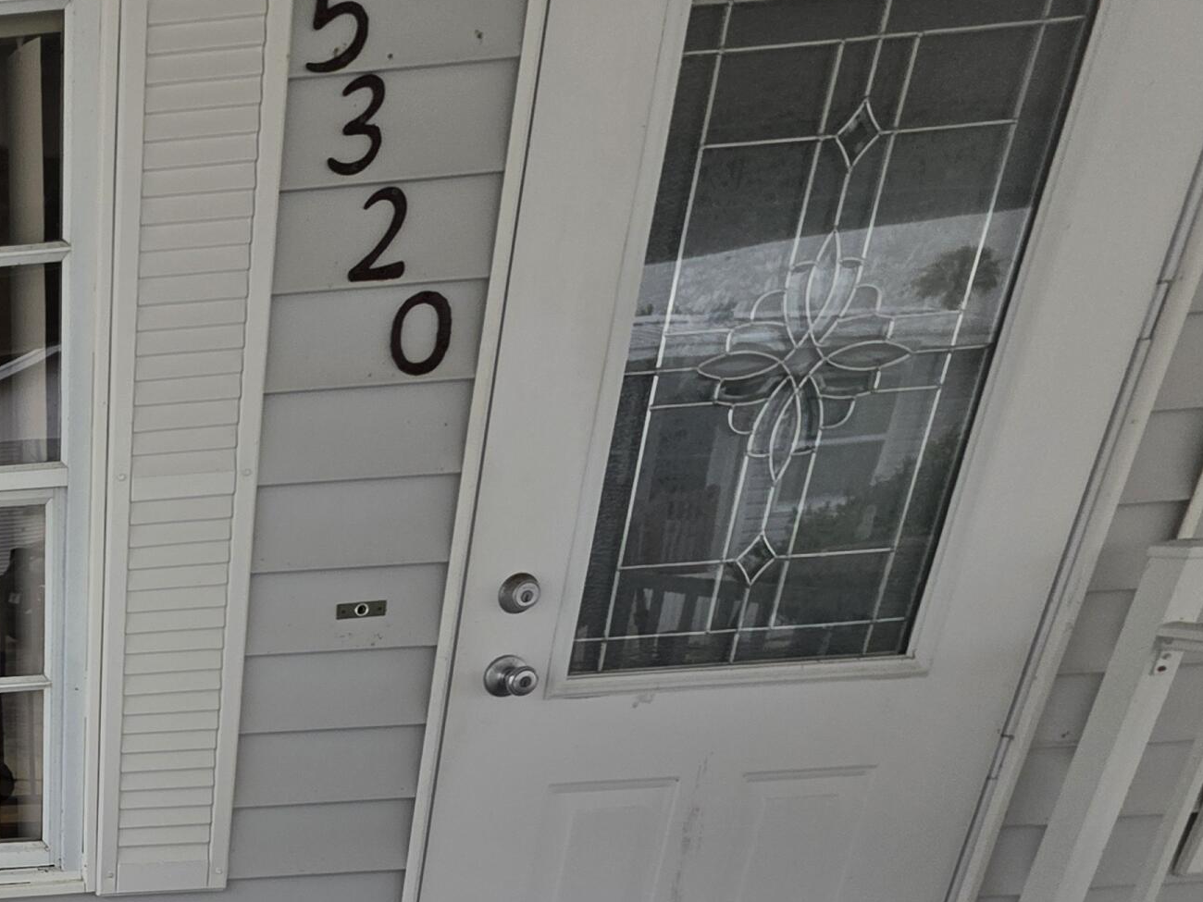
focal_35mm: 30
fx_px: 1043
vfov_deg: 39.3
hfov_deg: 44.4
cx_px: -143
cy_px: 968
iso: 40
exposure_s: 1/120
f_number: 1.9
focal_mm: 2.2
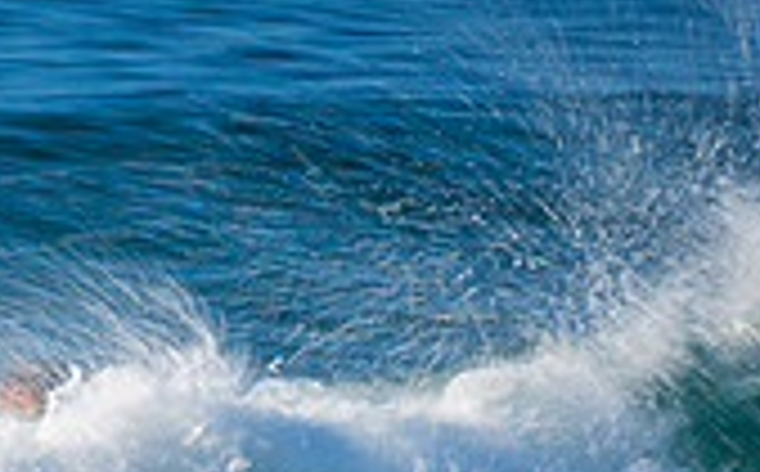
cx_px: -382
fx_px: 54342
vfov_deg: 0.5
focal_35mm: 2628
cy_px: 573
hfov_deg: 0.8
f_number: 25
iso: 100
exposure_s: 1/20
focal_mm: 500
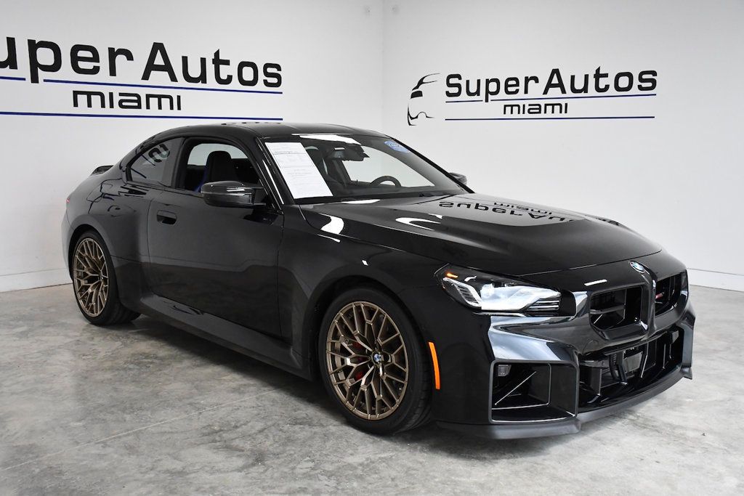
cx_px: 372
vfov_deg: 36.9
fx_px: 744
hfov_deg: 53.1
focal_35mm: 36
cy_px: 248
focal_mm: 24
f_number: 5.6
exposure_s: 1/1250
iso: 2500
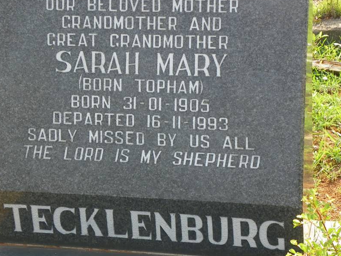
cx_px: 158
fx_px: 985
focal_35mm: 100
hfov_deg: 19.6
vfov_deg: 14.8
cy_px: 105
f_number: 3.5
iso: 64
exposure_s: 1/100
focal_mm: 11.8
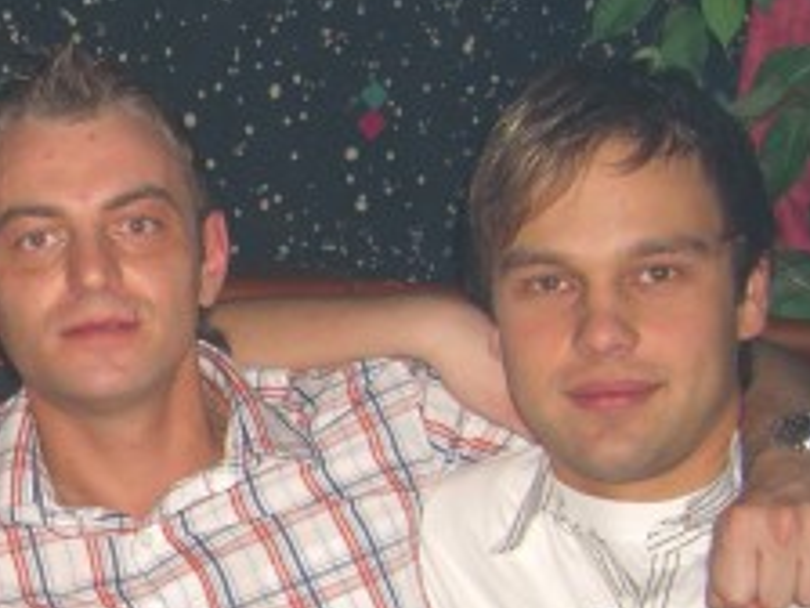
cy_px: 510
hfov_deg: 18.5
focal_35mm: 102
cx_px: -94
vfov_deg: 14.4
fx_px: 2387
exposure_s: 1/60
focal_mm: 7.9
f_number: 2.8
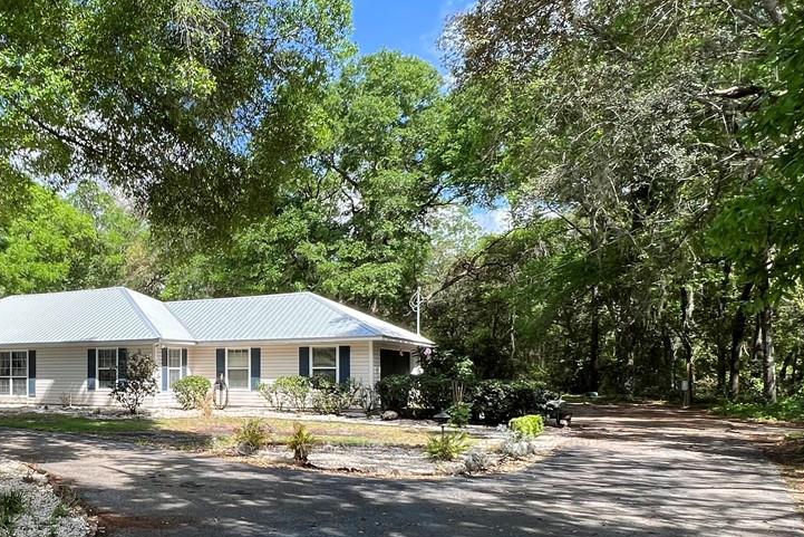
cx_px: 134
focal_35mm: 30
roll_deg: -0.2
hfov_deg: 56.3
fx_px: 670
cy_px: 365
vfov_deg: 42.9
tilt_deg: -0.5
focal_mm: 1.57
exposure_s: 1/508
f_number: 1.8
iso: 32
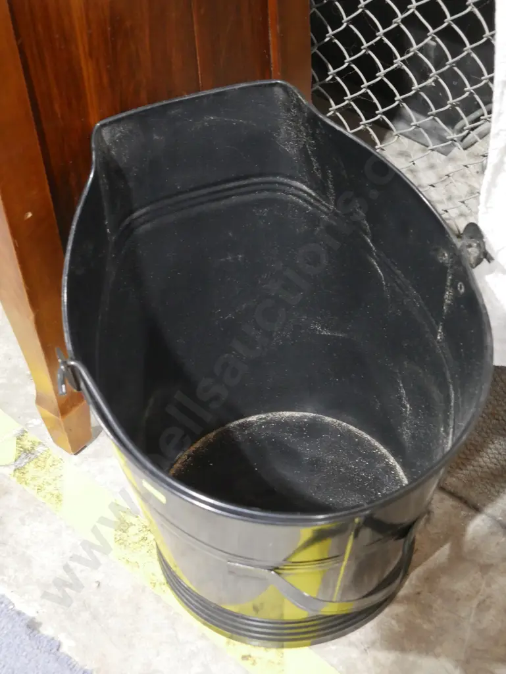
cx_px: 253
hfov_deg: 22.3
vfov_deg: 29.4
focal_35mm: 66
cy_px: 337
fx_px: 1285
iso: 3200
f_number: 5.4
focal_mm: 33
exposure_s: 1/30
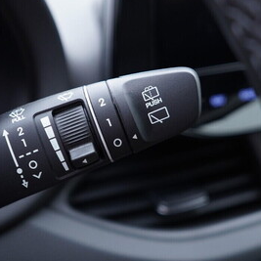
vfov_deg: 27.3
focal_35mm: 63
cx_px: 87
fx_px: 537
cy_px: 119
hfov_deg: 27.1
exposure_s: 1/40
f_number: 2.8
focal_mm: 24
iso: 320
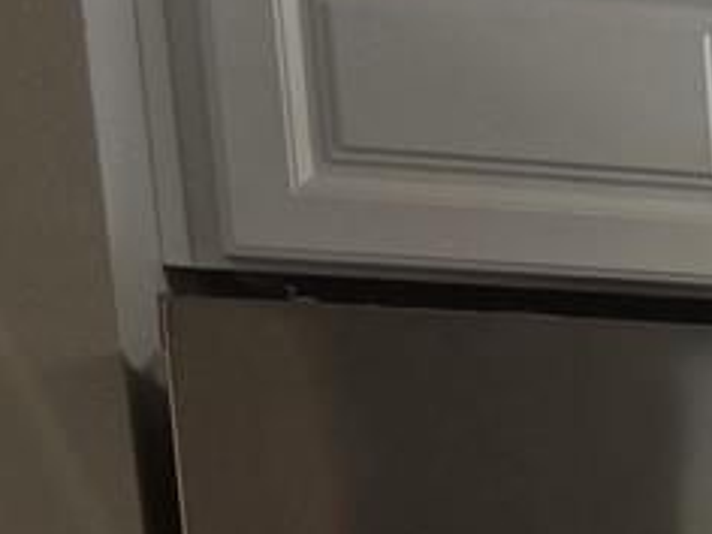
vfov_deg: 8.6
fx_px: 3209
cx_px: 2166
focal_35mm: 156
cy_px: 1297
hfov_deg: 9.6
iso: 80
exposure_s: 1/120
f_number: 1.7
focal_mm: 6.3
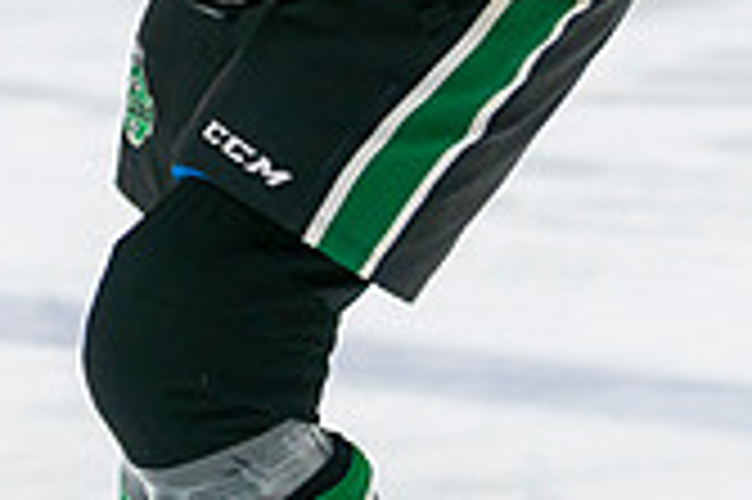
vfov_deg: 2.6
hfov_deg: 4.0
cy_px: -232
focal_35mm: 520
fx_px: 10851
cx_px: 212
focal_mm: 105
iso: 1000
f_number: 2.8
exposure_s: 1/640
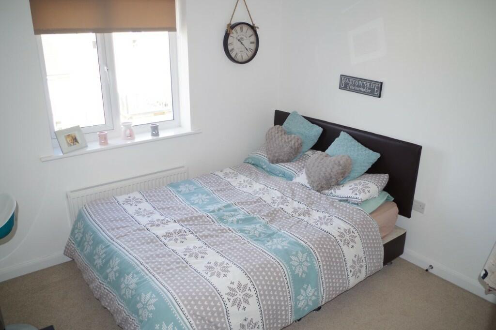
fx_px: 372
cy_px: 165
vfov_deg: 47.9
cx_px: 248
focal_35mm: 27
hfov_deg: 67.4
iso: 400
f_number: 3.5
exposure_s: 1/125
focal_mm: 18
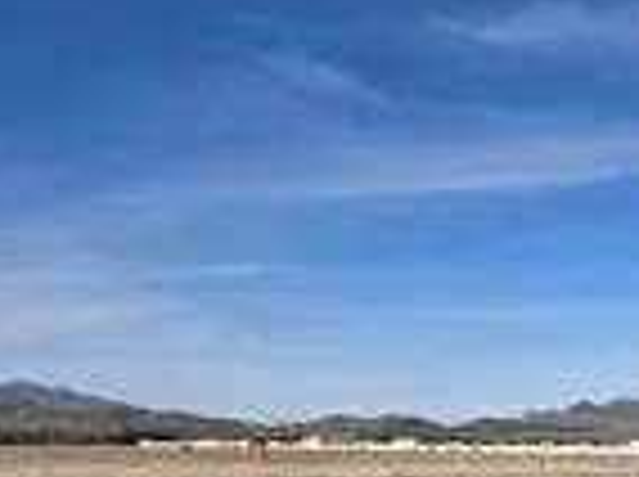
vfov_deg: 21.5
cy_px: 504
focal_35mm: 65
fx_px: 1198
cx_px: 810
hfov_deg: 25.9
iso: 12
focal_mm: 6.3
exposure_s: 1/1395
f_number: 1.7
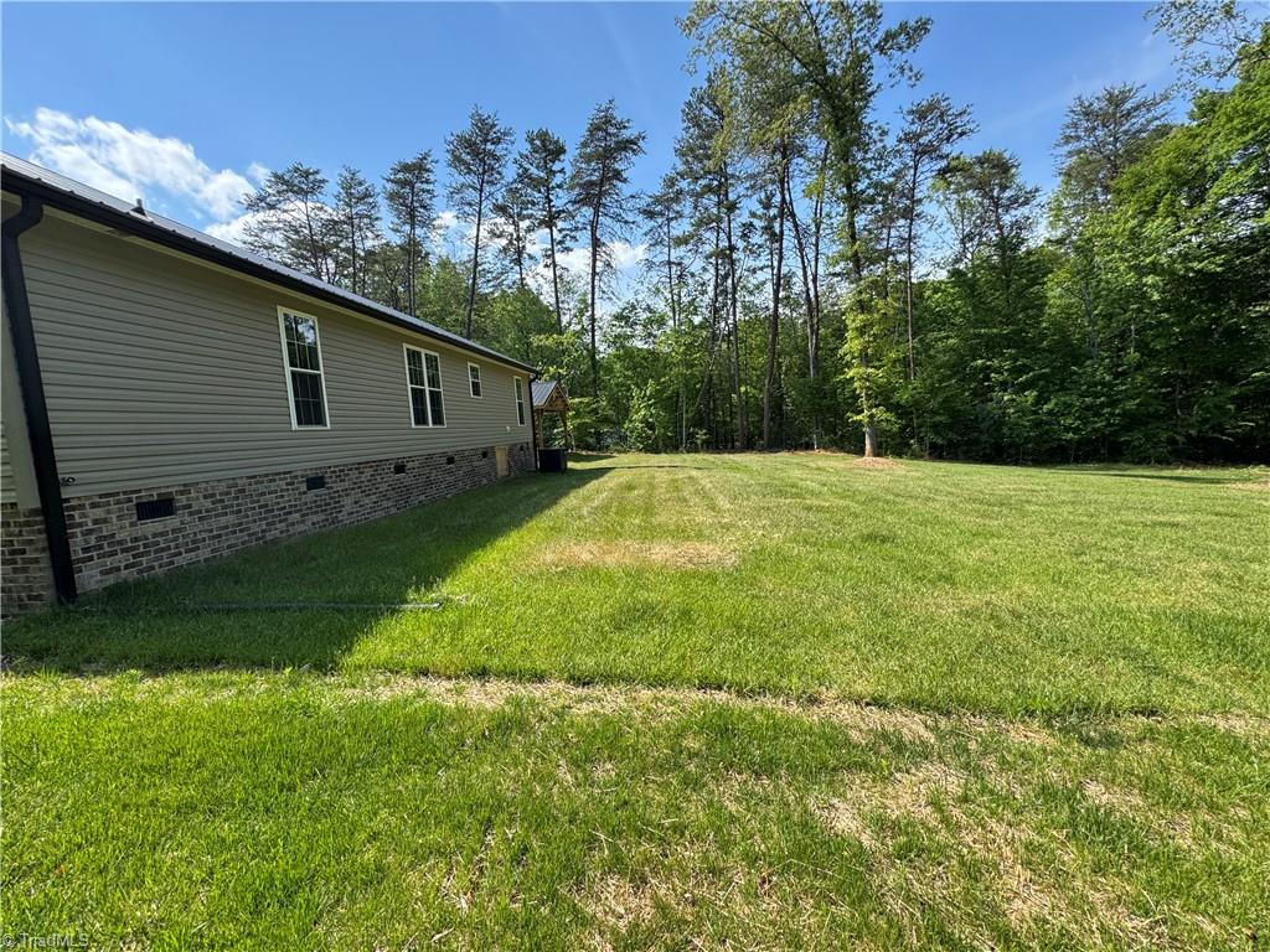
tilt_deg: -5.8
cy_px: 476
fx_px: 514
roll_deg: +5.5
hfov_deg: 102.1
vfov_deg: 85.7
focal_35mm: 14
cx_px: 635
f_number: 2.2
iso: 40
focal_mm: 2.22
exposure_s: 1/533
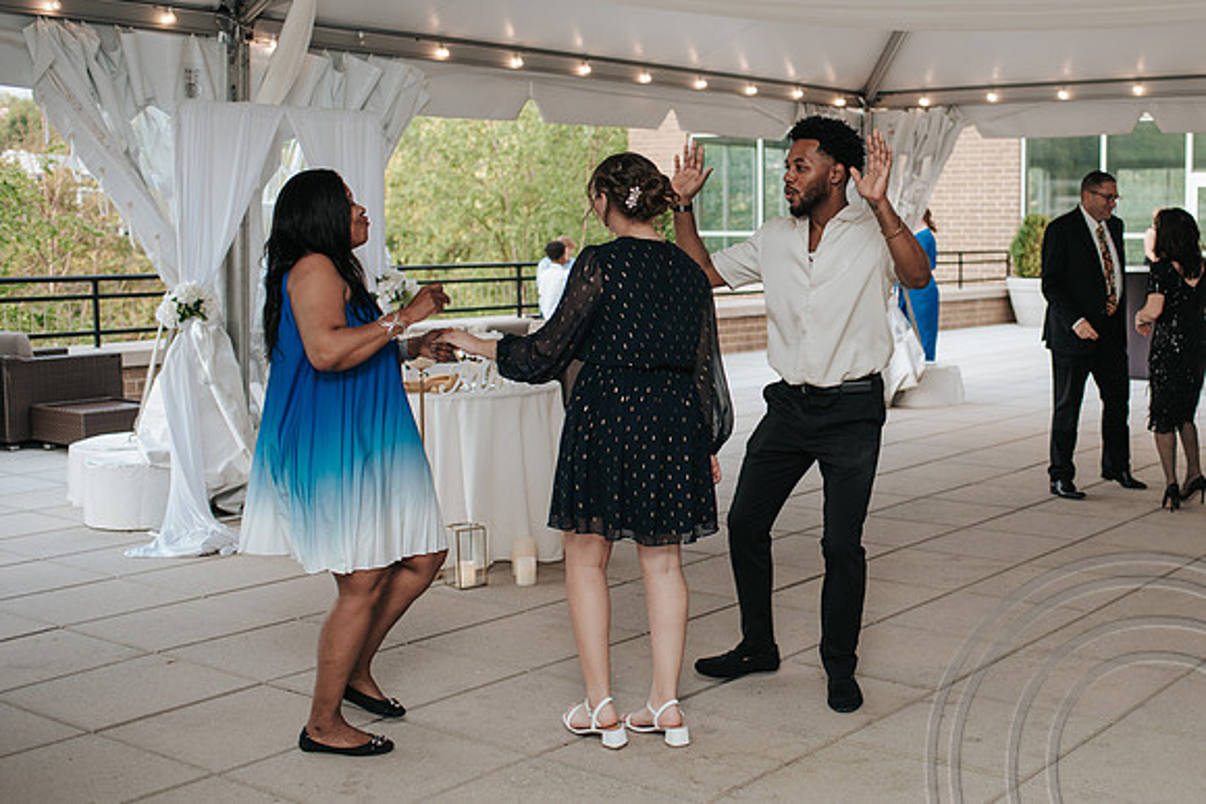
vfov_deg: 28.6
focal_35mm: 47
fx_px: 1575
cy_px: 362
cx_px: 809
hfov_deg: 41.3
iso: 250
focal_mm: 35
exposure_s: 1/200
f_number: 2.8
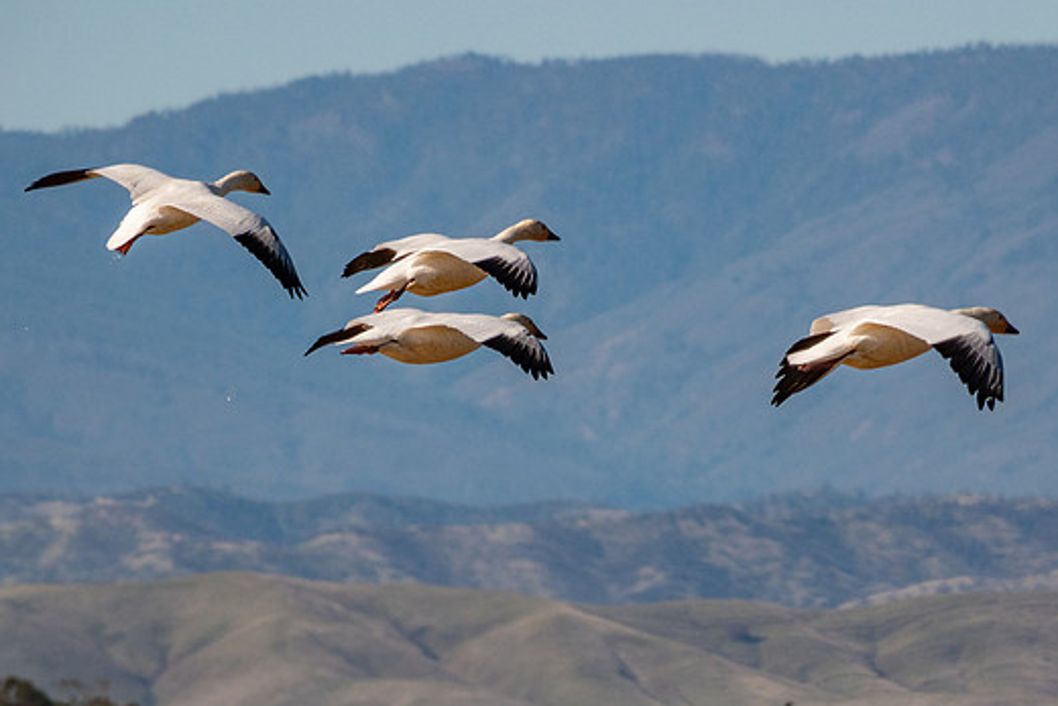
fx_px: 24281
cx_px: 617
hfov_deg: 2.5
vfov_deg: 1.7
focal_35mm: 826
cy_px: 392
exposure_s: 1/1250
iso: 100
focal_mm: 177.86
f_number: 6.3
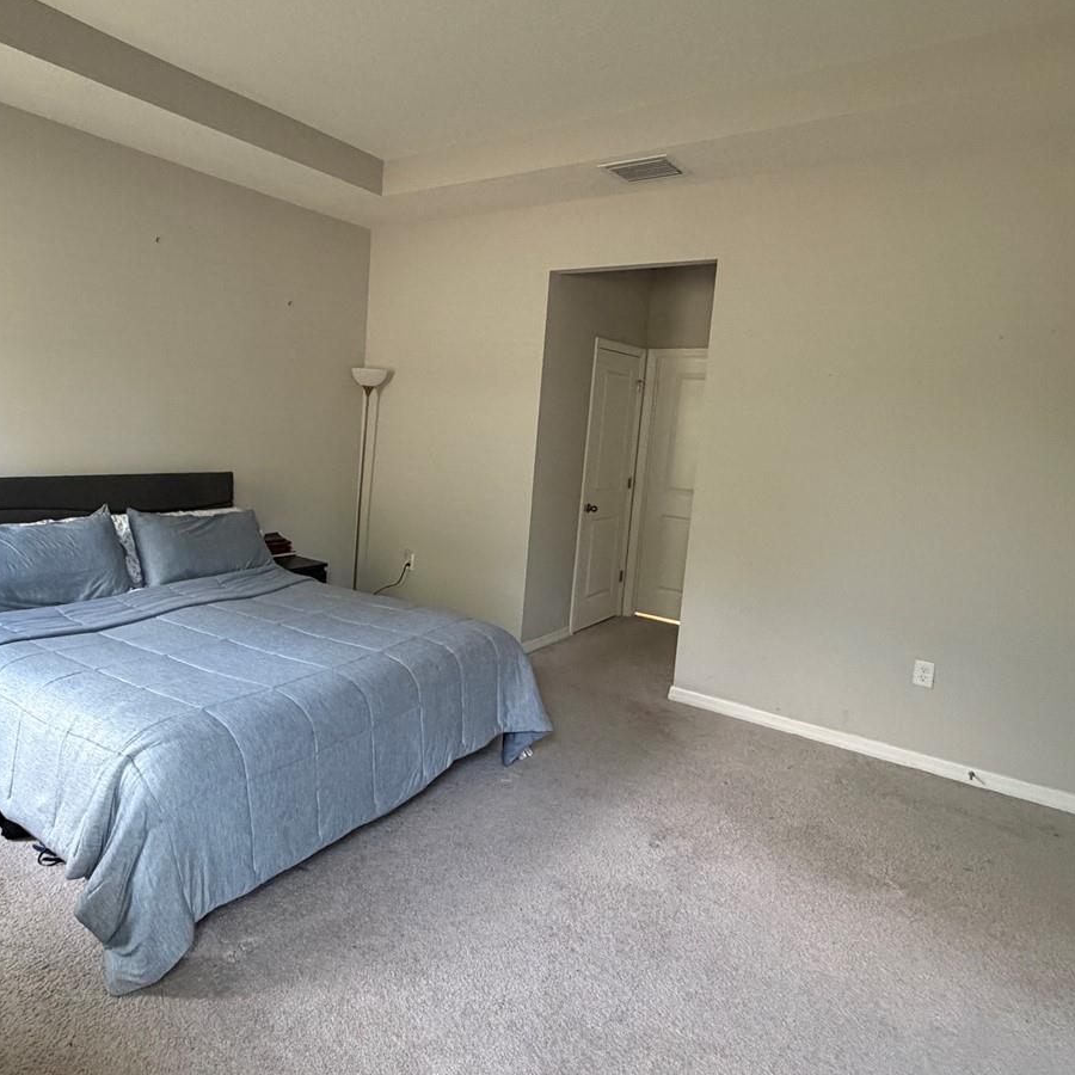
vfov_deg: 69.5
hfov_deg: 68.3
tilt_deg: -6.3
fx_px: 773
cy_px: 502
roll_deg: -2.8
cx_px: 389
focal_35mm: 22
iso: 500
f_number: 2.2
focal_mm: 2.22
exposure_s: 1/60
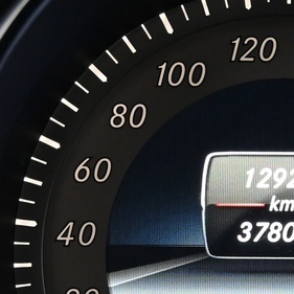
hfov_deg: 11.2
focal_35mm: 154
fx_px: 1484
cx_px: 286
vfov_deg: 11.3
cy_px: 249
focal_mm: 21
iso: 1250
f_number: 4
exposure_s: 1/30
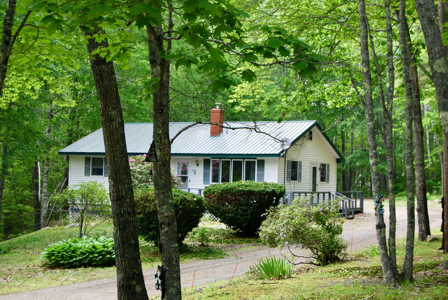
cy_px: 150
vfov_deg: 21.6
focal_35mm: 63
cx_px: 224
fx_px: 785
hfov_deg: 31.9
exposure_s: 1/125
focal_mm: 42
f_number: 5.3
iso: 200
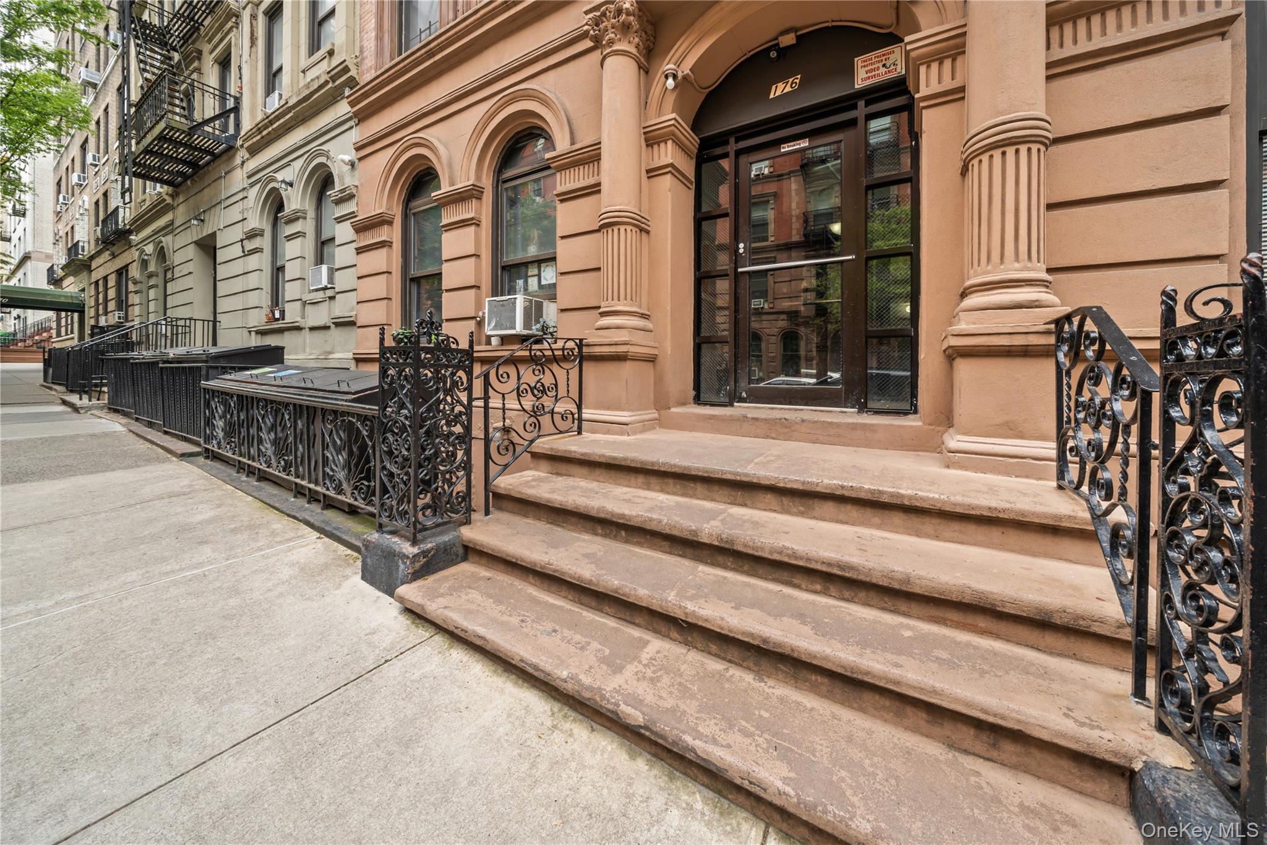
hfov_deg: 112.6
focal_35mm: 12
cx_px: 634
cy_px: 422
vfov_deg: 90.0
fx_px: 422
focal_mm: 12
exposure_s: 1/30
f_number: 9.5
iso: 250
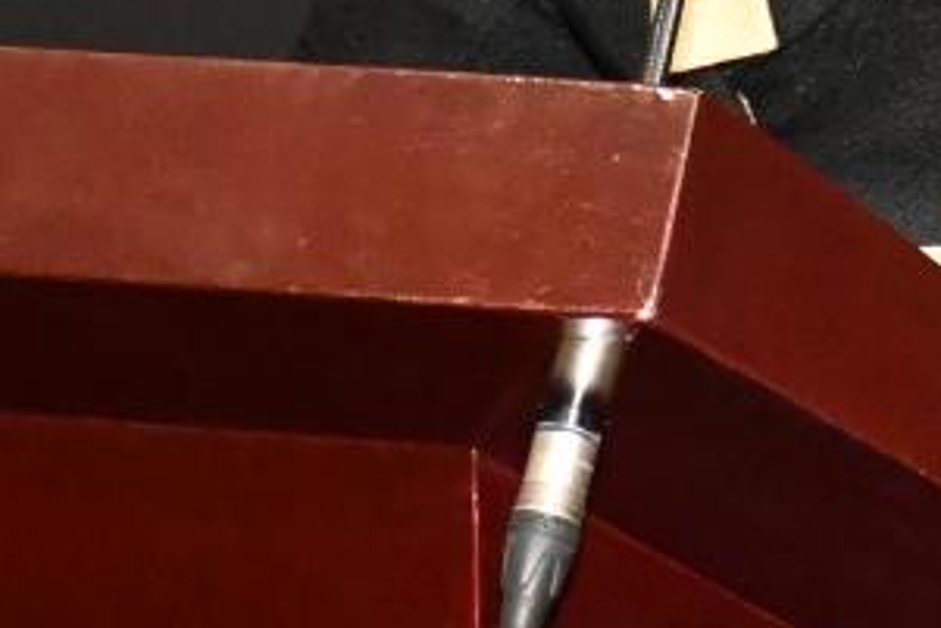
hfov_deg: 3.6
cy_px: -409
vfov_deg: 2.4
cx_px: 1075
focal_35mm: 565
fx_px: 14775
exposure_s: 1/60
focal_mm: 70
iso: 6400
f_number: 5
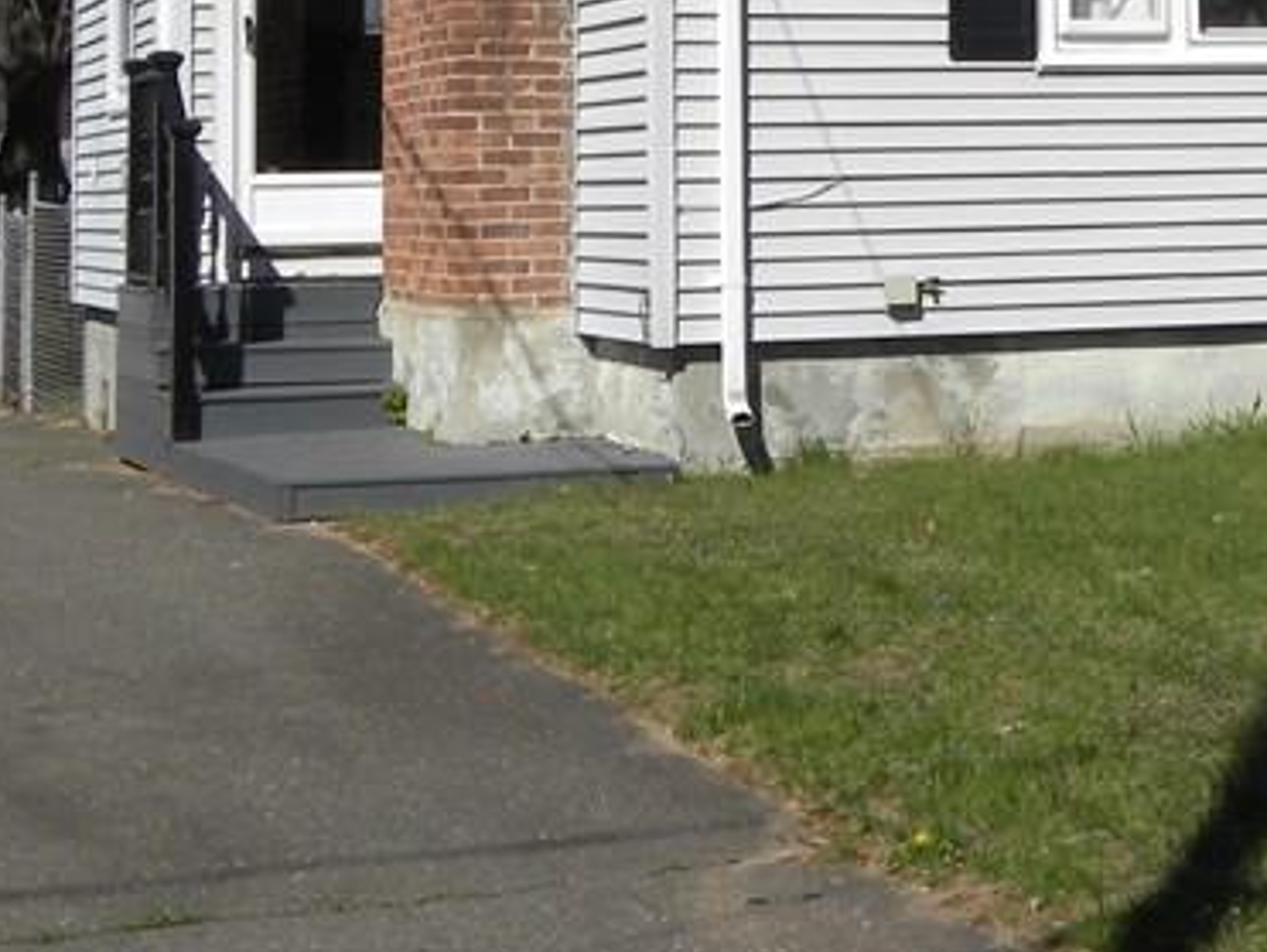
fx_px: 3334
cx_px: 1130
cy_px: -171
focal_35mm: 91
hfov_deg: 21.1
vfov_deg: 15.7
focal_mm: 5.9
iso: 64
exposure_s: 1/406
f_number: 5.6
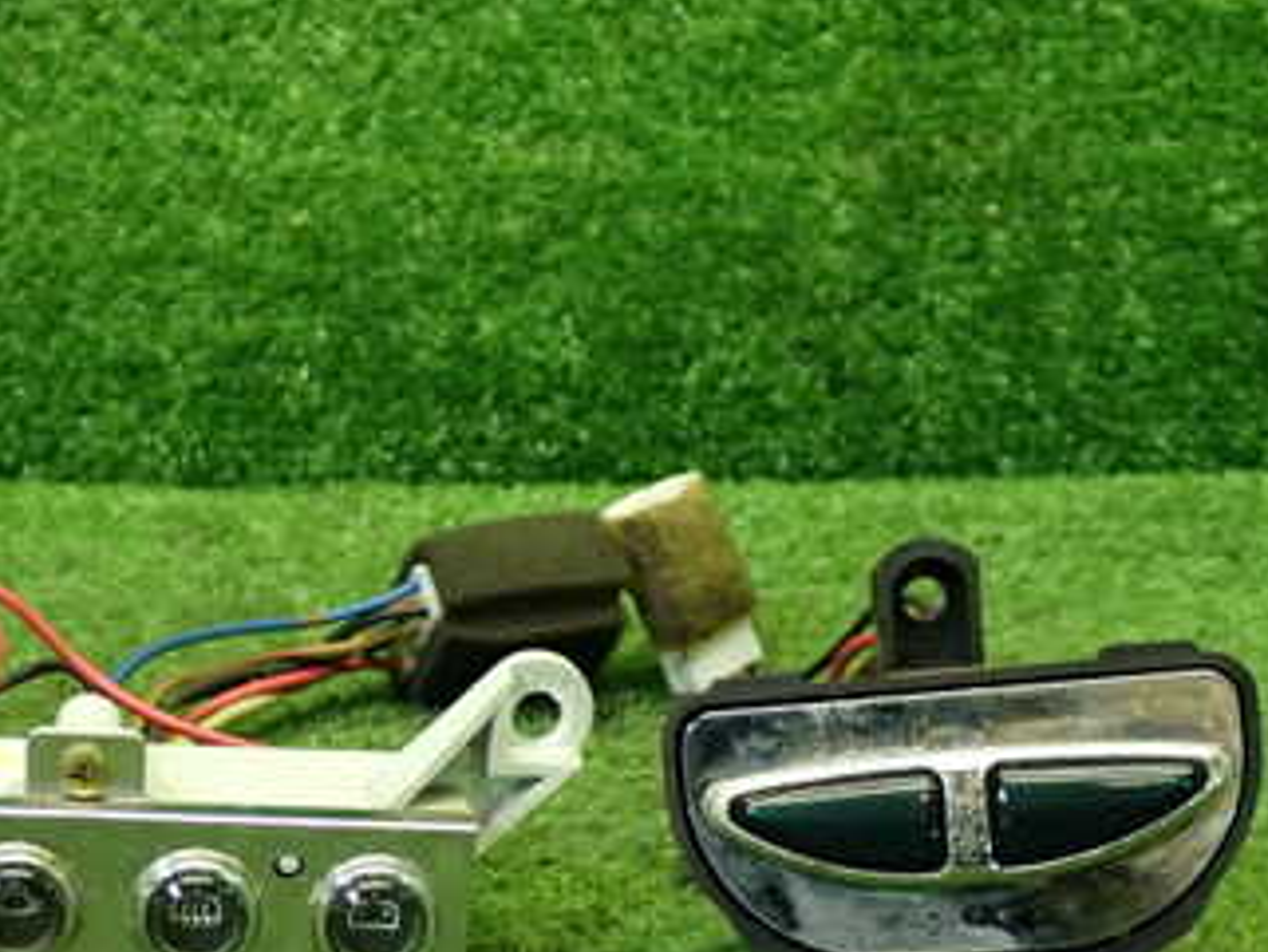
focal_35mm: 71
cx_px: 292
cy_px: 845
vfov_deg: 20.3
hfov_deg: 27.0
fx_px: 2602
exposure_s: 1/40
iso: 320
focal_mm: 6.83
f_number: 2.7
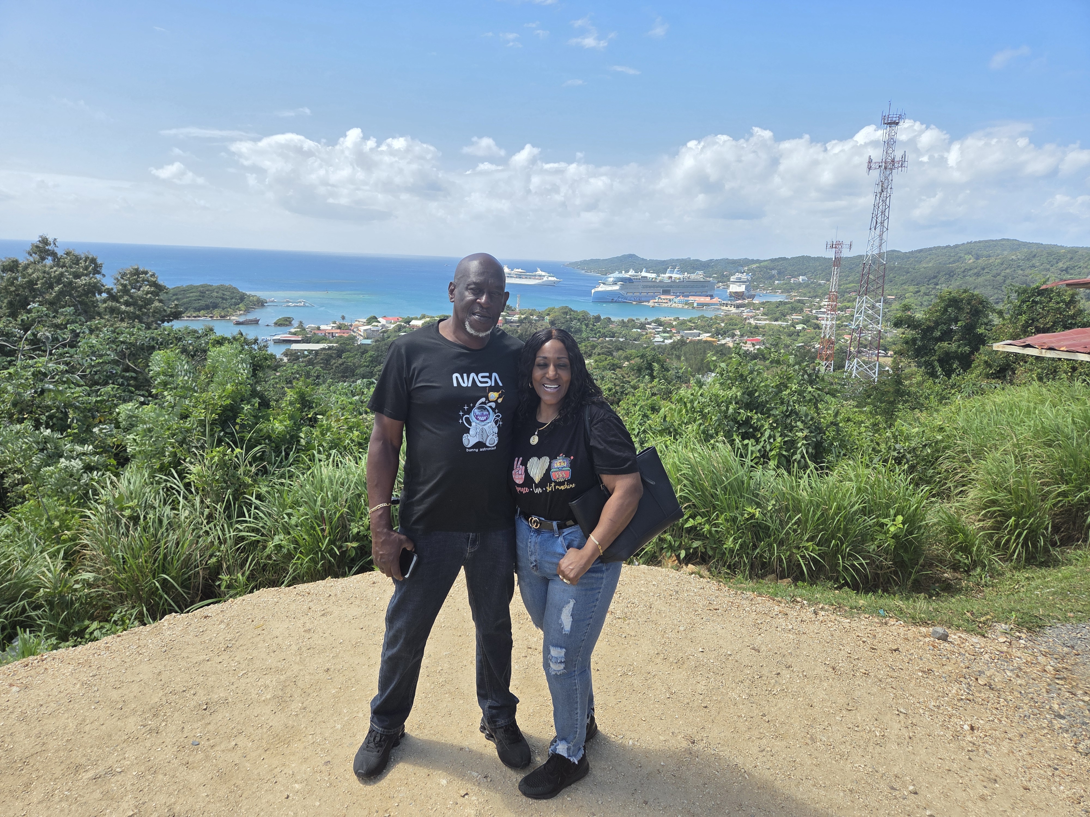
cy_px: 408
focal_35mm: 23
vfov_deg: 58.9
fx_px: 724
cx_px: 545
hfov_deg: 73.9
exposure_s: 1/3418
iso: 80
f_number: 1.8
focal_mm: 5.4
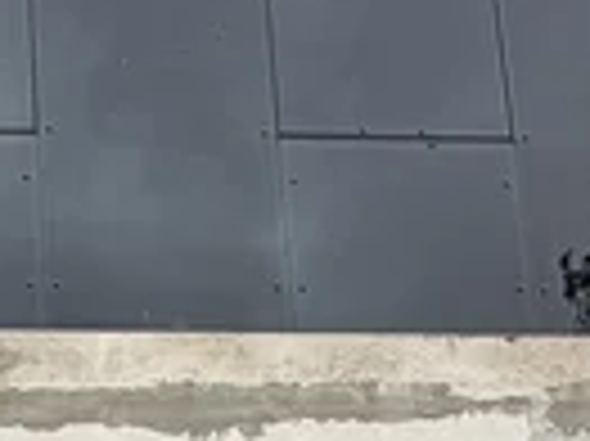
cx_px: -59
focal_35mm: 88
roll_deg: +1.4
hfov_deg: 21.2
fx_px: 1499
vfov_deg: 14.6
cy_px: 803
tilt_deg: +11.9
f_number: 2.2
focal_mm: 2.22
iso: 50
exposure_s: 1/502
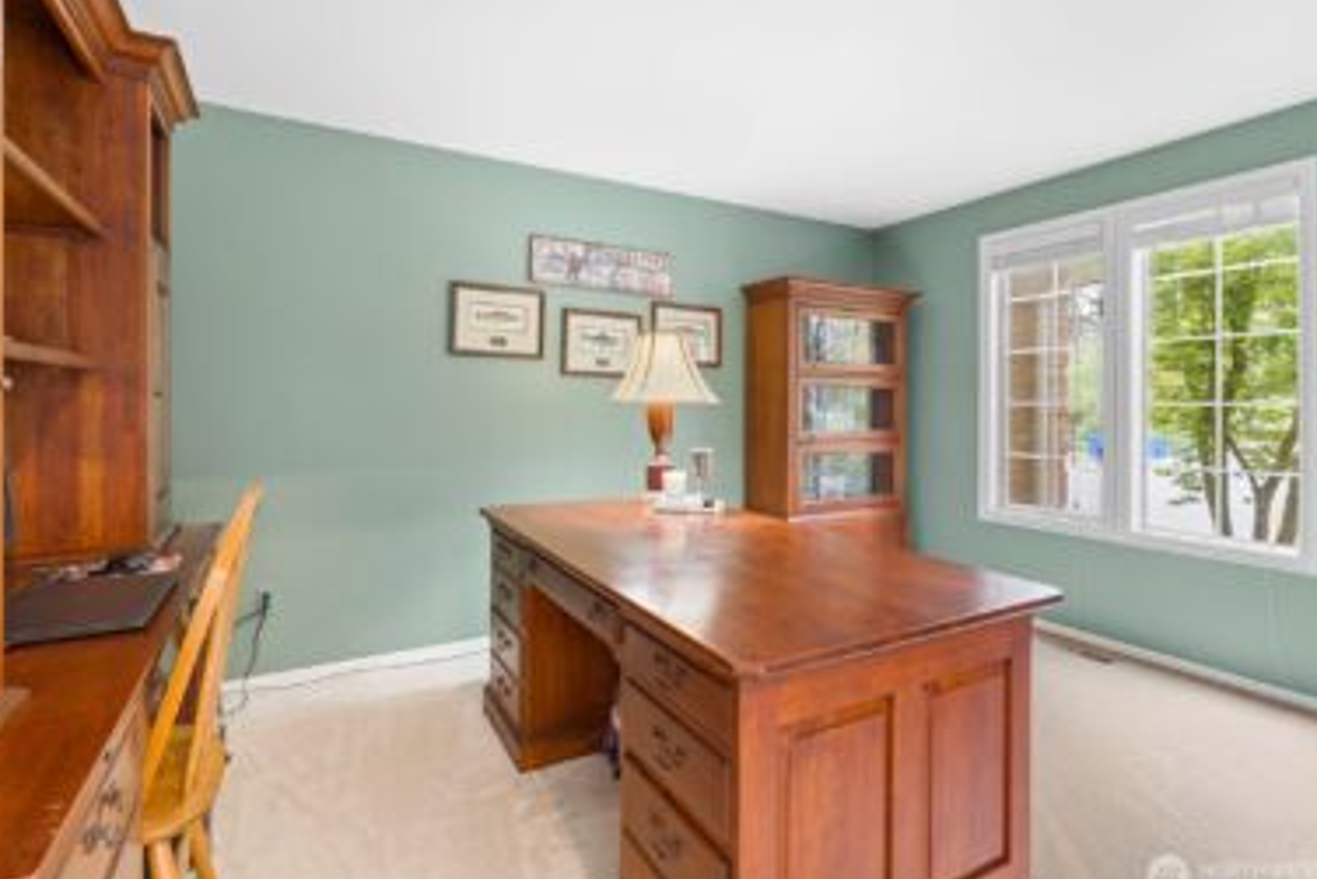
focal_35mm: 17
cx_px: 648
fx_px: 622
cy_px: 440
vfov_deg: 70.5
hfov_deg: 93.2
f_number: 8
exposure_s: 5
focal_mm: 16
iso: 125
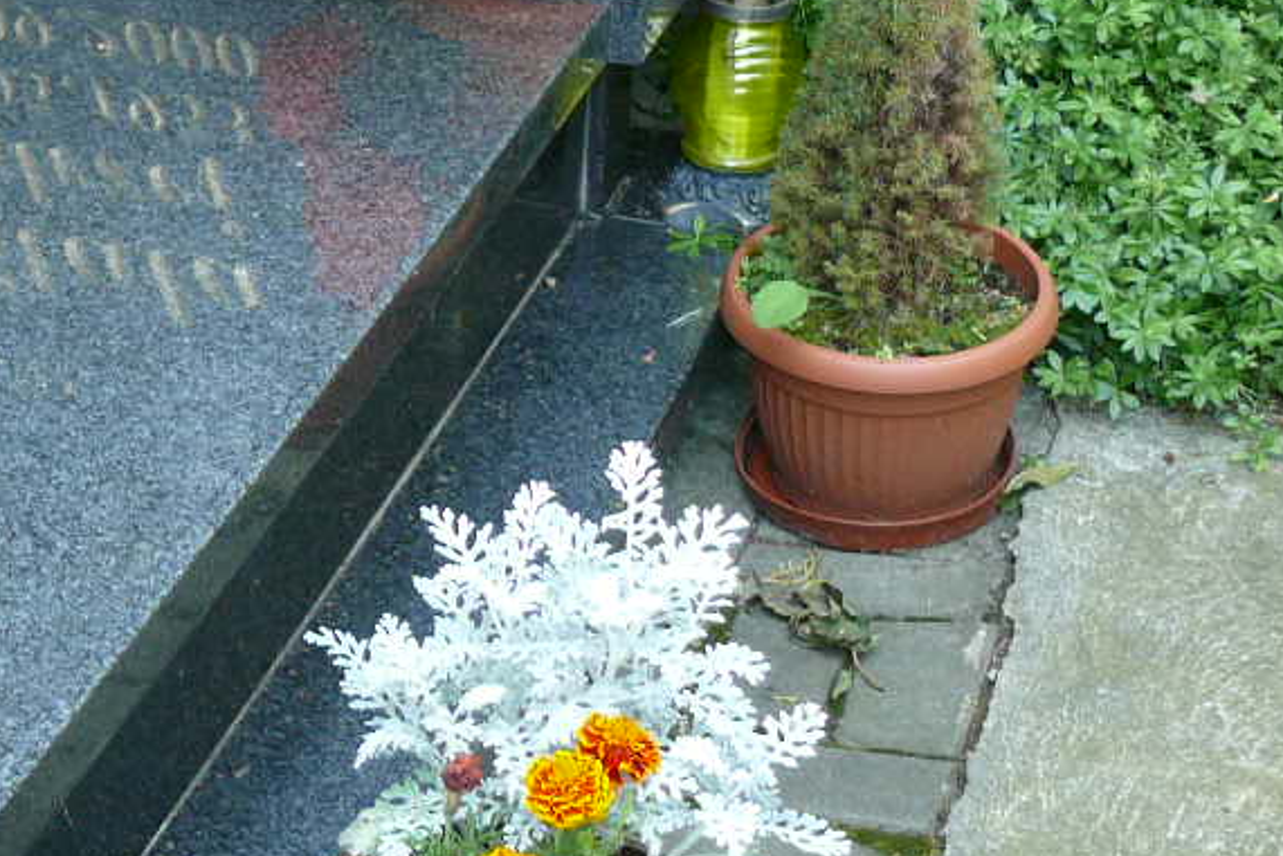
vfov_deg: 13.4
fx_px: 3636
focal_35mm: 102
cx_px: -416
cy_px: 148
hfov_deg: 18.5
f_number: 2.8
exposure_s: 1/30
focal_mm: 7.4
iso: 100
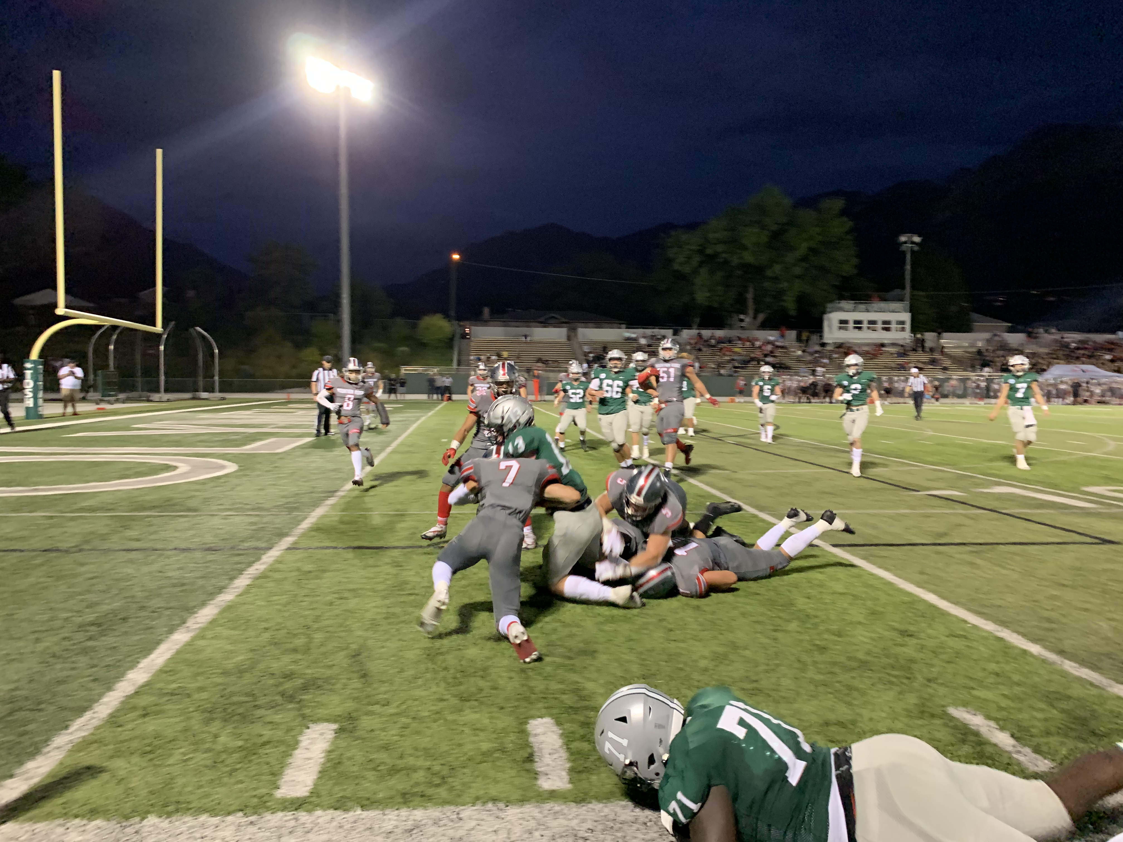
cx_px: 562
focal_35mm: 26
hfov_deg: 67.3
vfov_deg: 53.1
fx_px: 843
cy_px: 421
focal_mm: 4.25
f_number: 1.8
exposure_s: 1/40
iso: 320
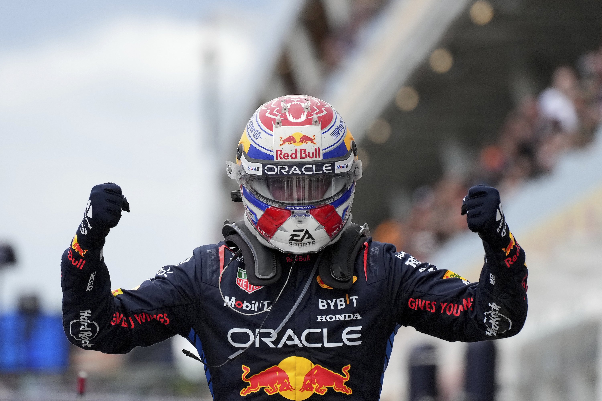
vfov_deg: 4.1
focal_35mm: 336
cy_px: 200
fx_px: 5618
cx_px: 301
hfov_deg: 6.1
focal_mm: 336
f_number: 5.6
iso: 1600
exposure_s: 1/3200
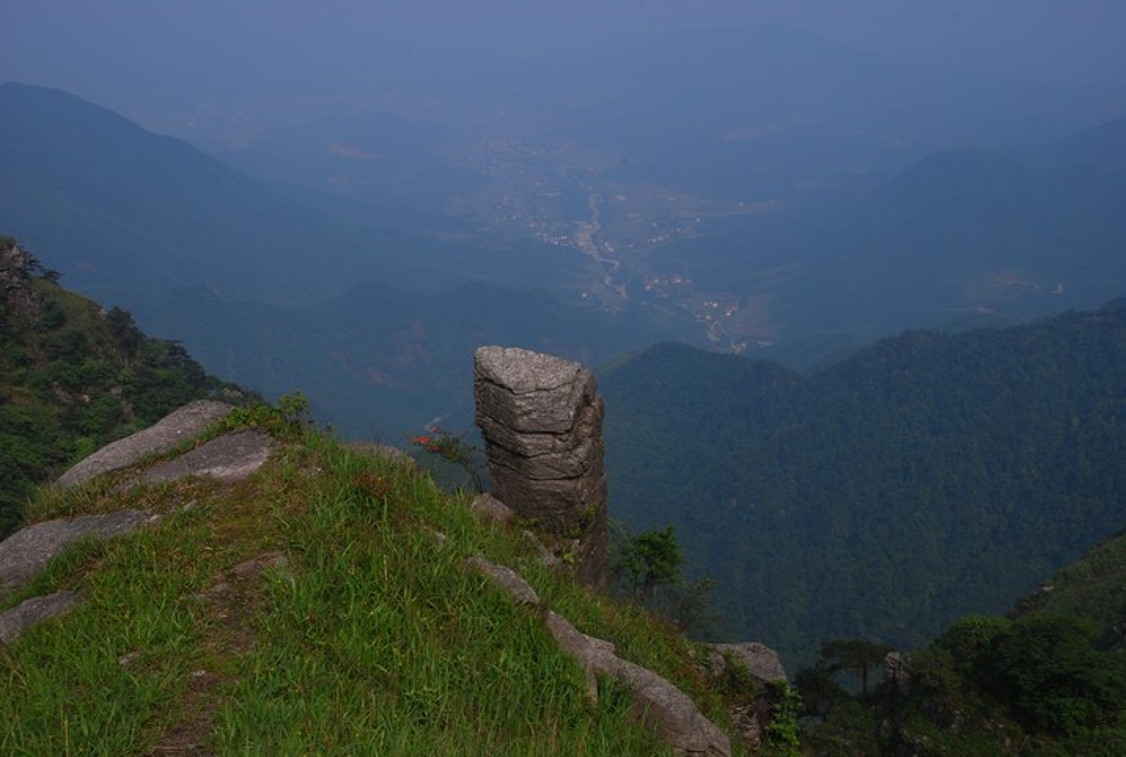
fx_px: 1364
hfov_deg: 44.9
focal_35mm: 44
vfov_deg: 31.0
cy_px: 378
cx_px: 563
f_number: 18
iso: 100
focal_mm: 29
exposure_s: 1/100
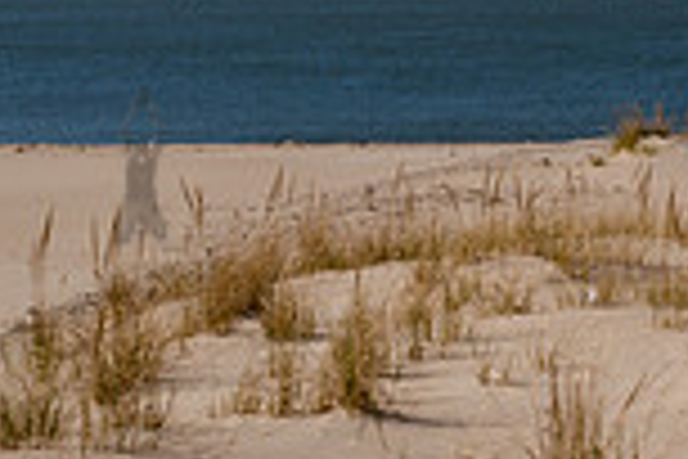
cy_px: -54
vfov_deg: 10.2
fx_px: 2542
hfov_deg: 15.1
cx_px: 715
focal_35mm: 133
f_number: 5
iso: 64
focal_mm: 35
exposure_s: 1/1000
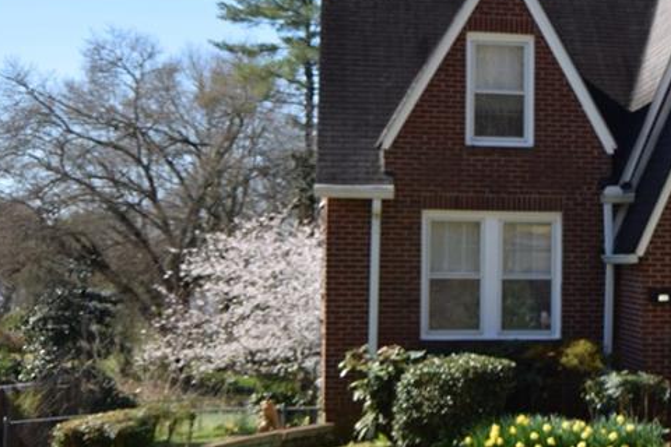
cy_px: 210
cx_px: 584
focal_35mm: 64
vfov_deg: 21.2
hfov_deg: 30.3
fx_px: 1193
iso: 100
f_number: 7.1
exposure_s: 1/200
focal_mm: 20
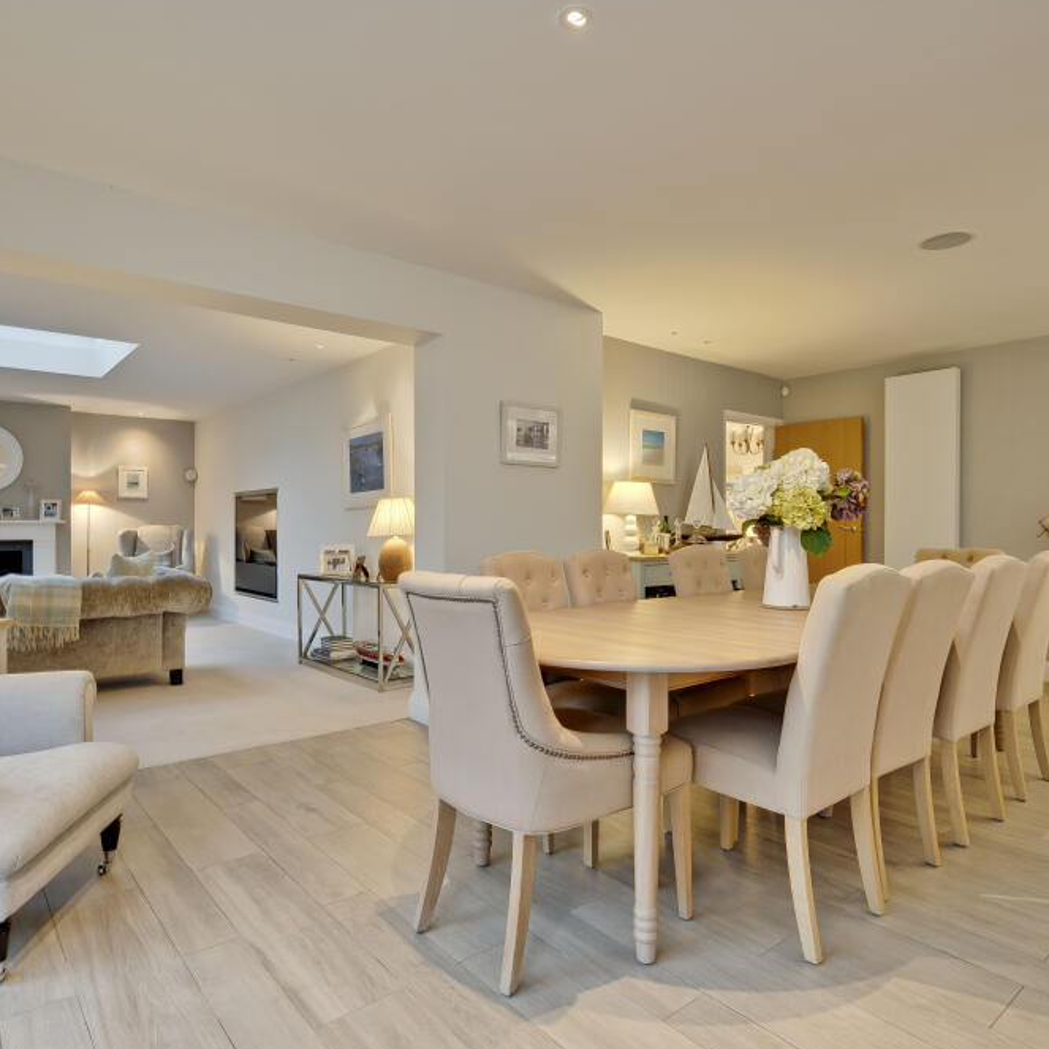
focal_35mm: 21
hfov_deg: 72.1
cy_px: 521
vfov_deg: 72.1
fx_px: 720
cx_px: 505
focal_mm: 16
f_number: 9
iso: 400
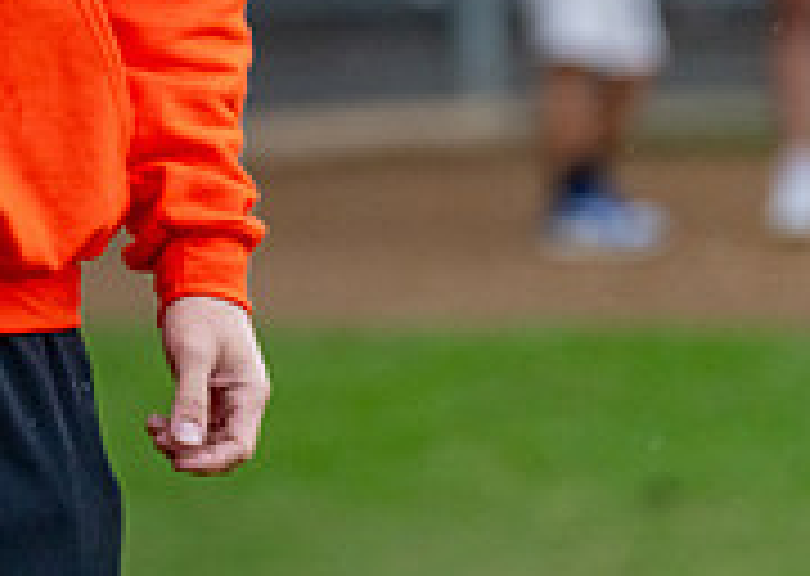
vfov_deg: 3.2
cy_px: -371
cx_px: -133
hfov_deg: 4.5
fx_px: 10199
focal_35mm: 444
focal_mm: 117
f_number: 2.8
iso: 2000
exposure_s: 1/1000
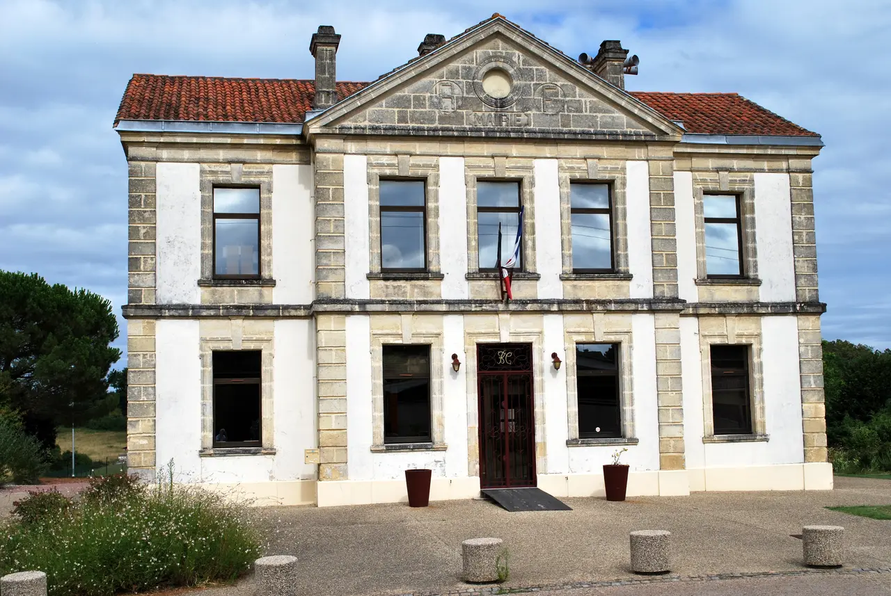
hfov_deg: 41.1
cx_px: 446
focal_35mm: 48
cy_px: 298
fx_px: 1189
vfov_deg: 28.2
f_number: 9
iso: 100
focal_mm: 32
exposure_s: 1/320
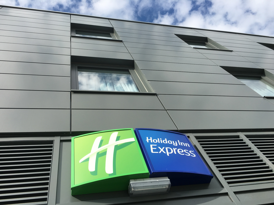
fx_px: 230
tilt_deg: +56.4
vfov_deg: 48.2
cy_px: 102
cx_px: 137
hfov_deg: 61.7
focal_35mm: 29
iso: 25
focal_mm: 4.15
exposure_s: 1/1326
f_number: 2.2
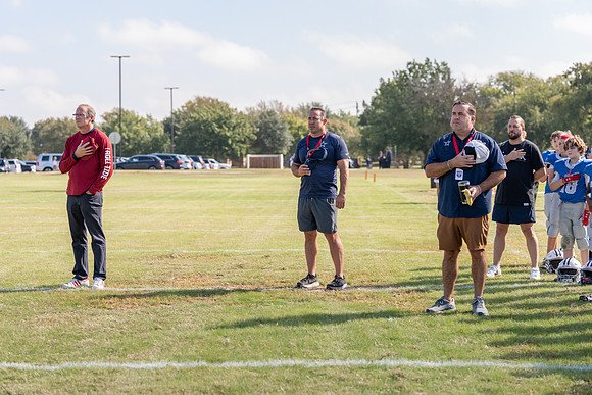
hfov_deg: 27.3
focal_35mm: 74
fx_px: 1217
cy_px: 198
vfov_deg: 18.4
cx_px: 296
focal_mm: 74
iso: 100
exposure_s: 1/500
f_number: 3.5
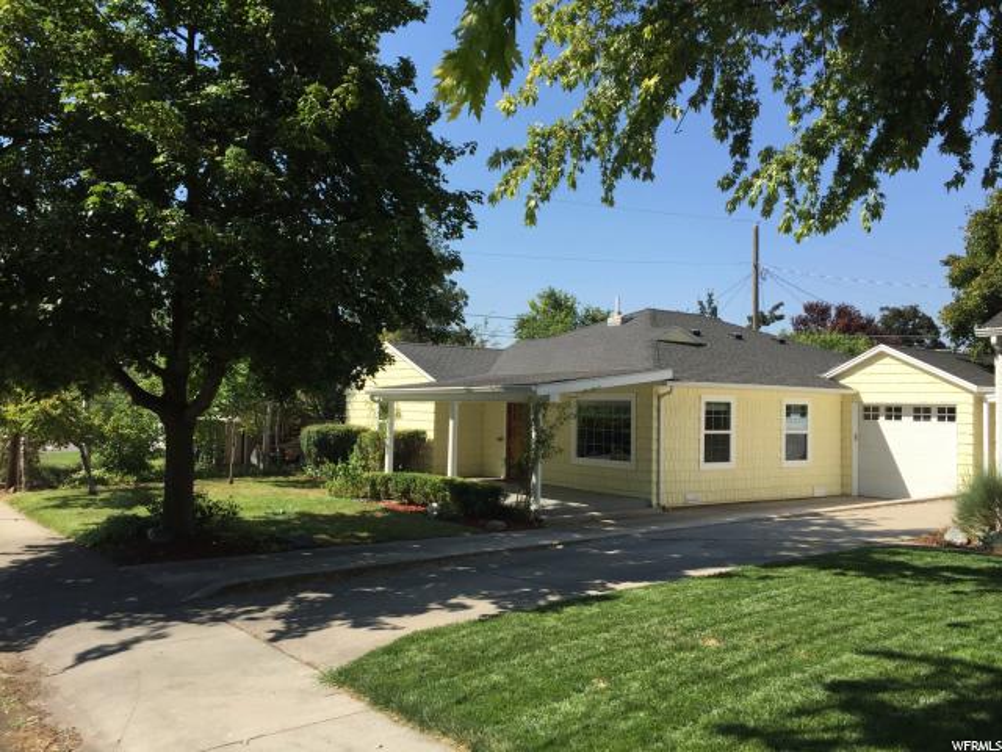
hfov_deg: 61.7
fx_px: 839
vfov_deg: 48.2
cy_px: 376
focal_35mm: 29
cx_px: 501
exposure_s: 1/1721
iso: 32
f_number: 2.2
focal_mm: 4.15
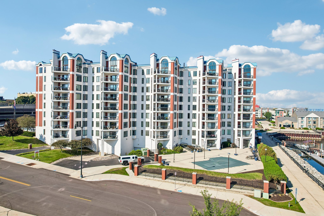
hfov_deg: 78.6
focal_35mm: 22
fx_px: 198
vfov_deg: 57.2
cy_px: 108
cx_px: 162
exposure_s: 1/2000
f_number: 2.8
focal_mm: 8.4
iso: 100
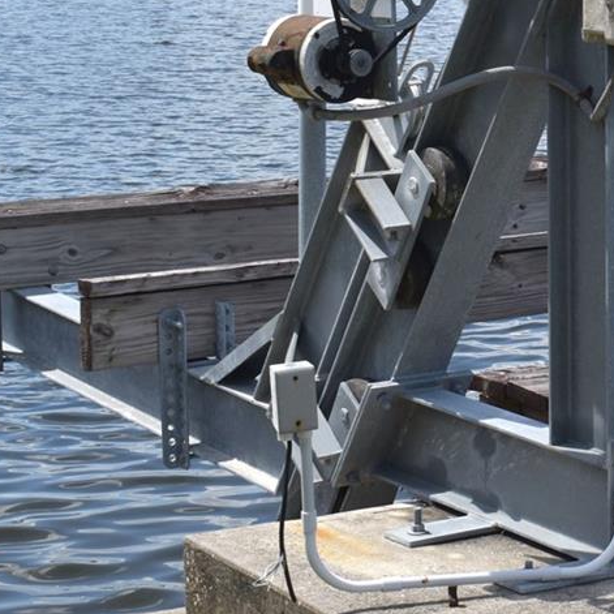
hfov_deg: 13.3
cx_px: 841
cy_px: 227
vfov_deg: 13.9
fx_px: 2517
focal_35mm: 125
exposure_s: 1/200
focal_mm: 29
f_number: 10
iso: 100
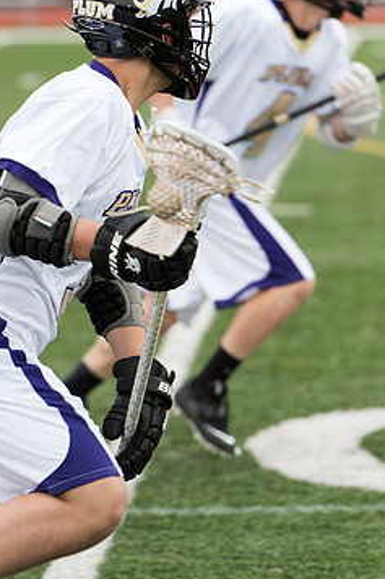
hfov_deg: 5.4
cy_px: 241
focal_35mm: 253
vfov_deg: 8.1
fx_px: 4062
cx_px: 167
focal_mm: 200
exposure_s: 1/500
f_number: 4
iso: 1000
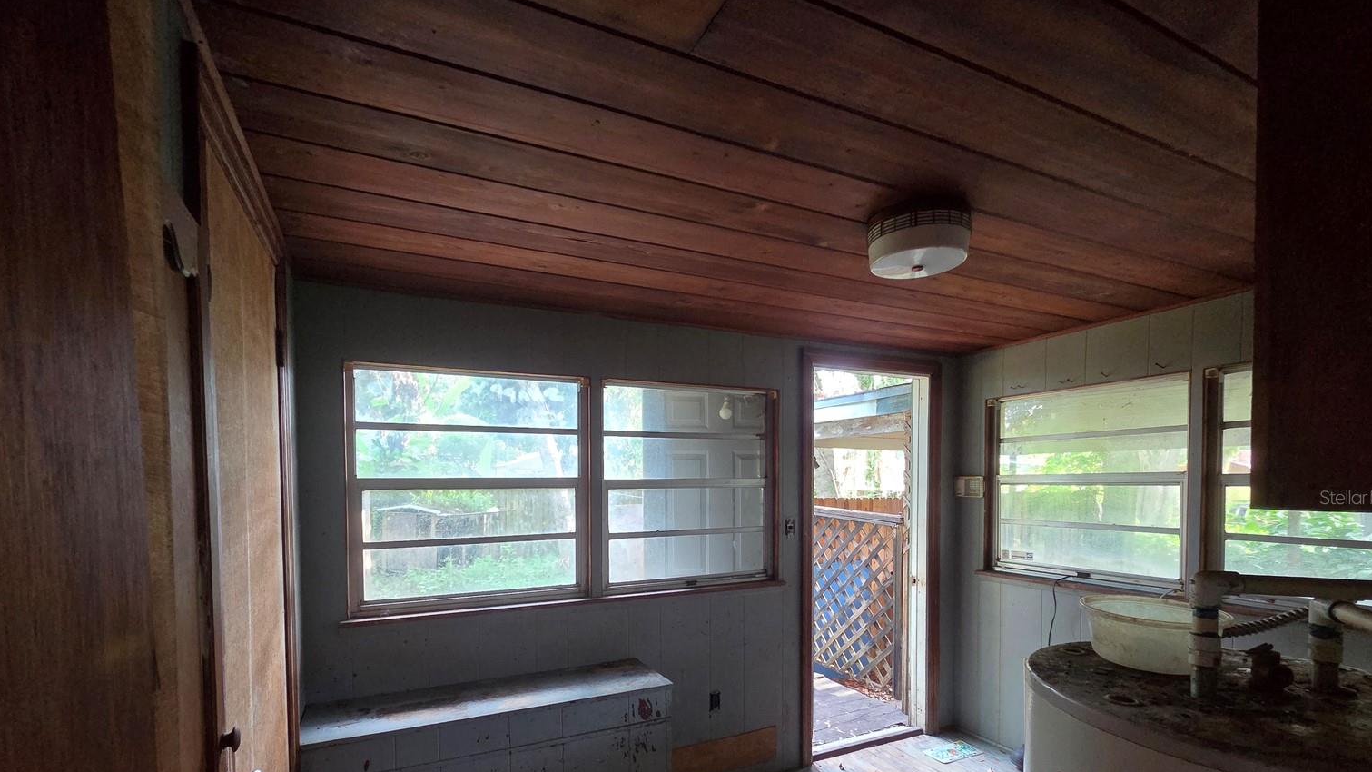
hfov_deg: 103.0
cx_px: 679
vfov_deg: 69.1
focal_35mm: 15
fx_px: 546
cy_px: 497
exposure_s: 1/60
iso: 800
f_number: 2.2
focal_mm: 2.2
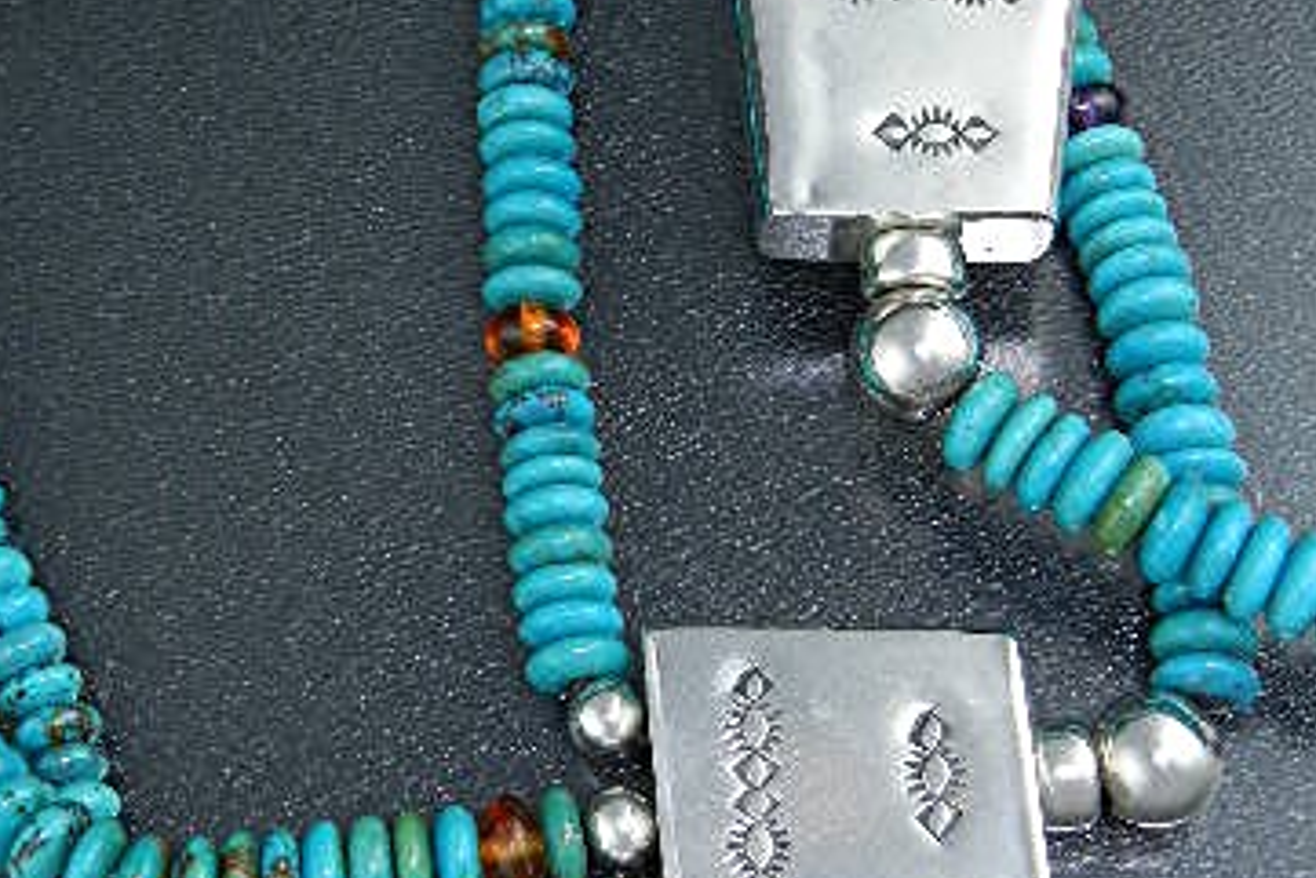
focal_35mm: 83
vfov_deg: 16.4
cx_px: 565
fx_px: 3035
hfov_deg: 24.4
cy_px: 233
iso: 288
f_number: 3.8
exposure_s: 1/30
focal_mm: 8.1
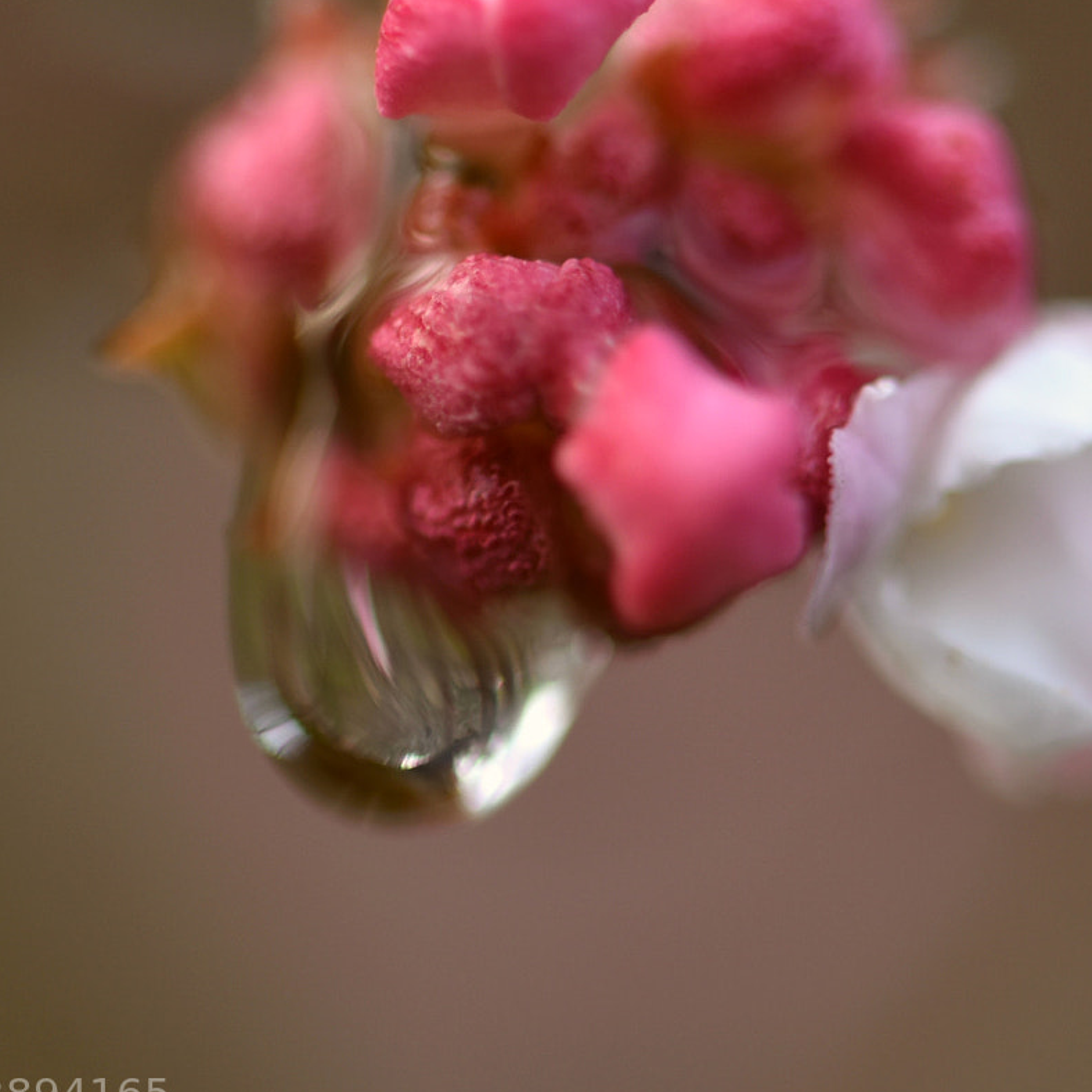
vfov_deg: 9.7
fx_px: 6460
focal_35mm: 181
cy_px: 465
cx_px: 552
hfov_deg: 9.7
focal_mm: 105
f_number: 4.2
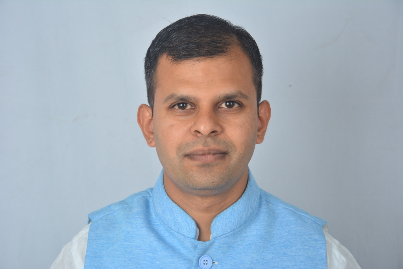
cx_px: 202
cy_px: 134
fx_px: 1108
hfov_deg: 20.6
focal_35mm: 99
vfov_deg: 13.8
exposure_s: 1/125
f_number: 6.3
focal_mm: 66
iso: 320
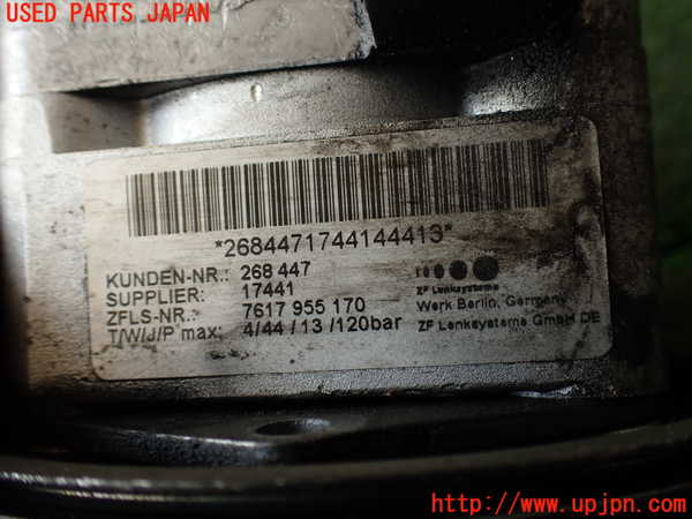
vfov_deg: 44.2
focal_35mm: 32
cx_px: 346
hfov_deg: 56.8
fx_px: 640
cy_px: 260
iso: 125
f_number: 2.4
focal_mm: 5.79
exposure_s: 1/60
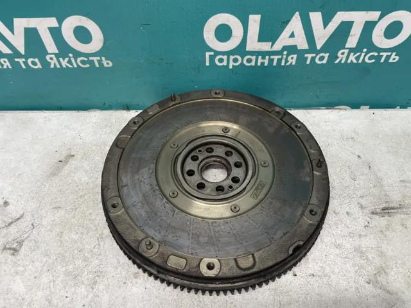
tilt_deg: -51.9
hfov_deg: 67.3
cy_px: 154
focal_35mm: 26
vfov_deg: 53.1
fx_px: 309
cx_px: 206
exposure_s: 1/100
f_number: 1.6
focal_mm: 4.2
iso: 125
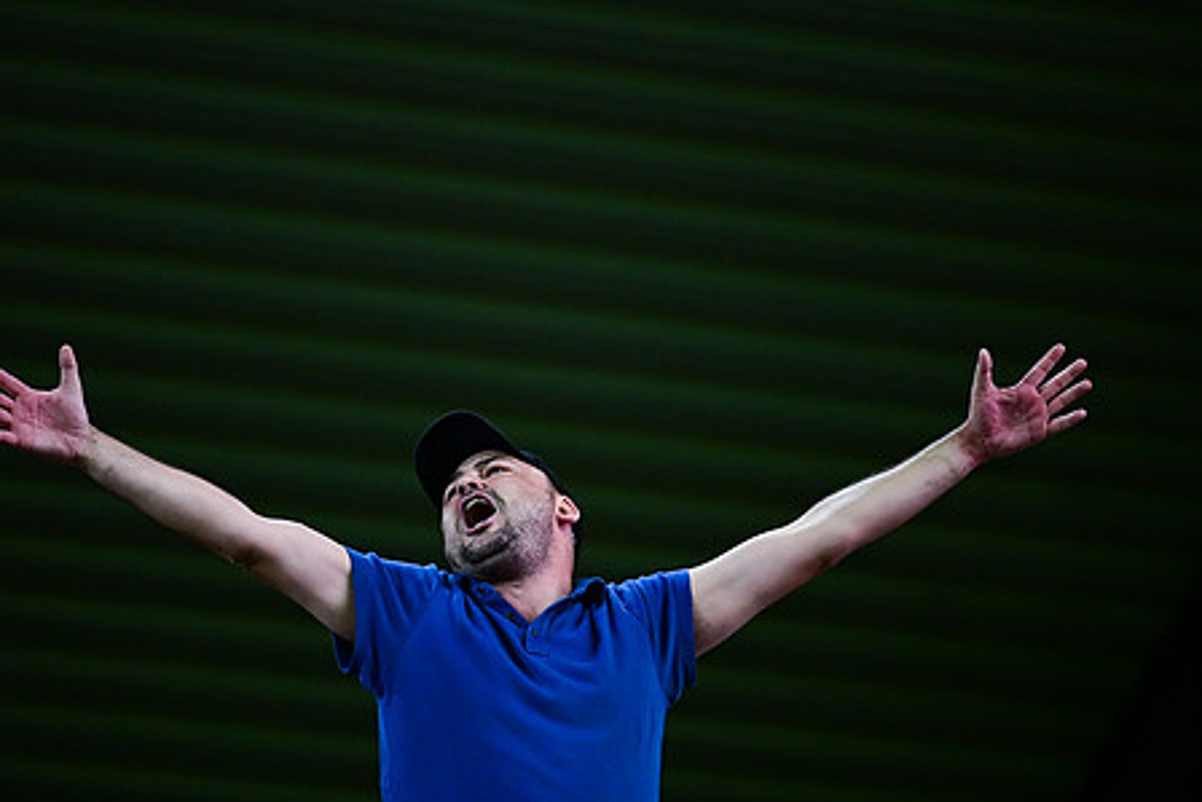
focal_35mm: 259
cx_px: 515
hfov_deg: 7.9
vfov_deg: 5.3
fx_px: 8650
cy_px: 476
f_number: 2.8
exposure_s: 1/500
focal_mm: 200
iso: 2500
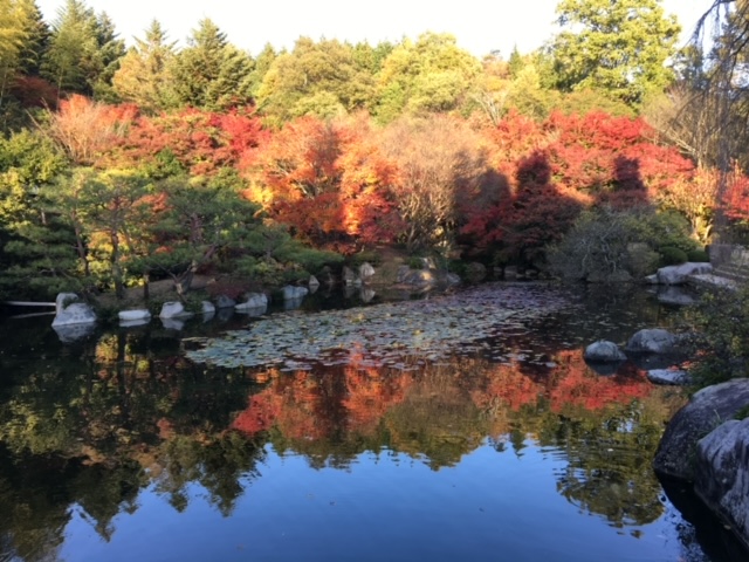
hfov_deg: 61.7
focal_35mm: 29
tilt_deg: -4.3
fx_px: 627
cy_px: 281
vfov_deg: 48.2
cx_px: 374
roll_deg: +1.4
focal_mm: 4.15
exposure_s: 1/131
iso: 25
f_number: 2.2
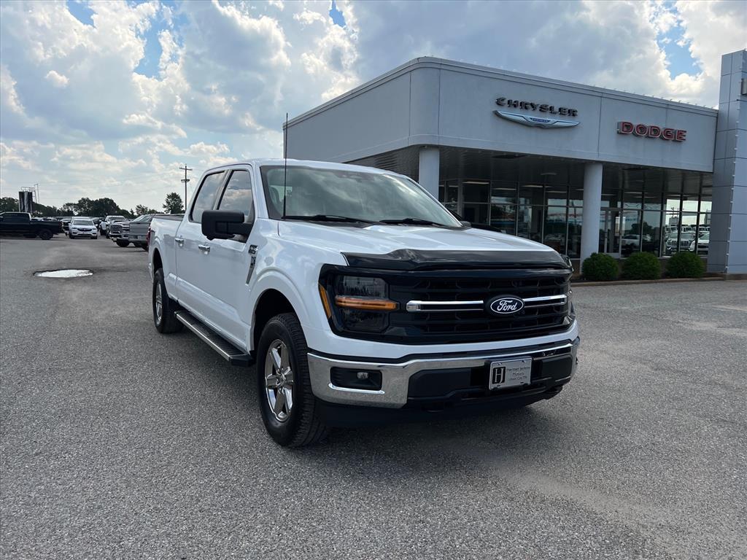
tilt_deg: -5.5
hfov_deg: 67.3
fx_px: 561
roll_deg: -0.8
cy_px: 280
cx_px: 374
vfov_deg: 53.1
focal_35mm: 26
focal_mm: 5.7
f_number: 1.5
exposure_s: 1/6993
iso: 50
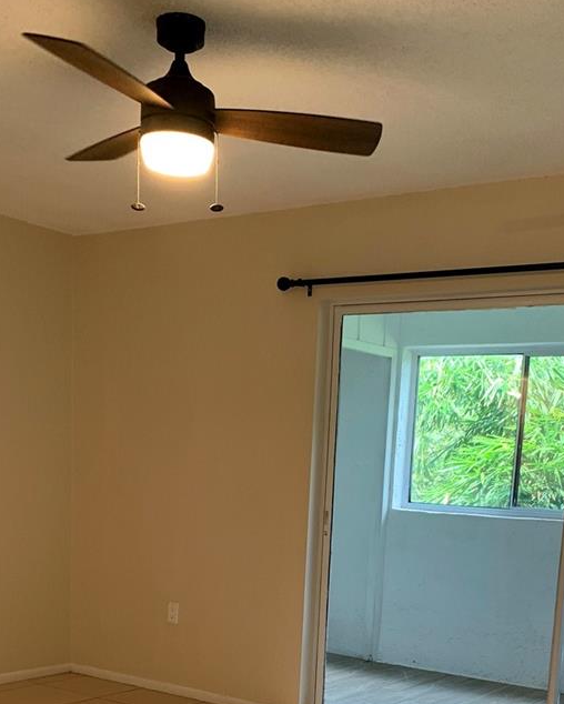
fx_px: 1001
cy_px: 635
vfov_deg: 36.3
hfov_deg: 31.5
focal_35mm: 48
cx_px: 279
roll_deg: -2.4
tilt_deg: -9.0
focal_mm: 4.25
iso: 50
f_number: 1.8
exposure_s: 1/60
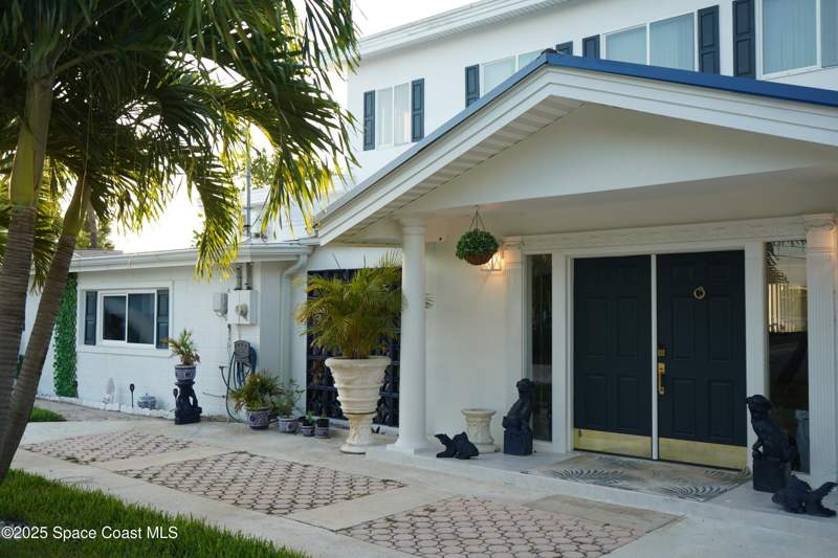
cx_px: 419
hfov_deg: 55.8
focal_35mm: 34
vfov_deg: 38.9
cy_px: 279
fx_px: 791
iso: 160
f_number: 4
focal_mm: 34
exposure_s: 1/160
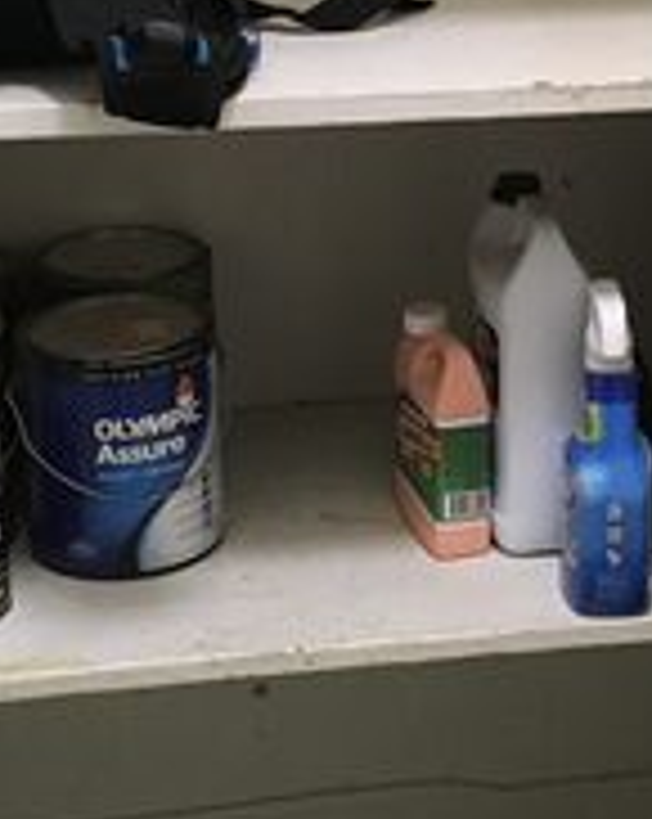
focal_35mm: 83
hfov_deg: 18.4
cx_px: 463
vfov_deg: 22.9
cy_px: 232
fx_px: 2007
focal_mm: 4.15
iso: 160
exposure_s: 1/30
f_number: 2.2
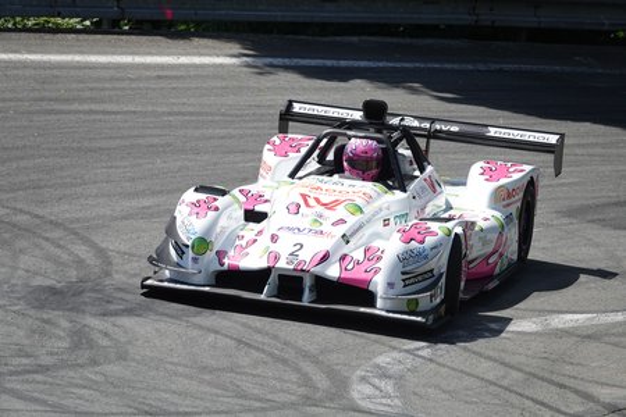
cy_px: 208
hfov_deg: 6.6
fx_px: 5390
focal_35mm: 310
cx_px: 313
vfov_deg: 4.4
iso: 100
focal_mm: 113.69
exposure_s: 1/800
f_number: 4
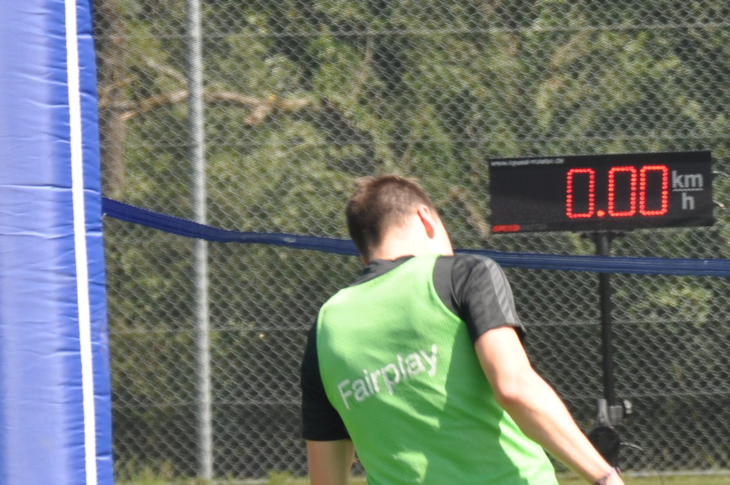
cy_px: 321
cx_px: 638
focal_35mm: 434
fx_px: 8798
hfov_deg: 4.7
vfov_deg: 3.2
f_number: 6.3
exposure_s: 1/160
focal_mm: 105
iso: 200
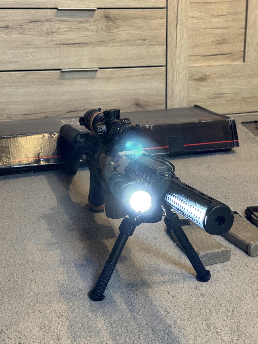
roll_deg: -0.3
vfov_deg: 39.7
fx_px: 477
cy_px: 172
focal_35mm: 48
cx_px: 129
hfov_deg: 30.3
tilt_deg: -16.2
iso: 250
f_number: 1.78
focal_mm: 6.76
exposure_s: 1/53
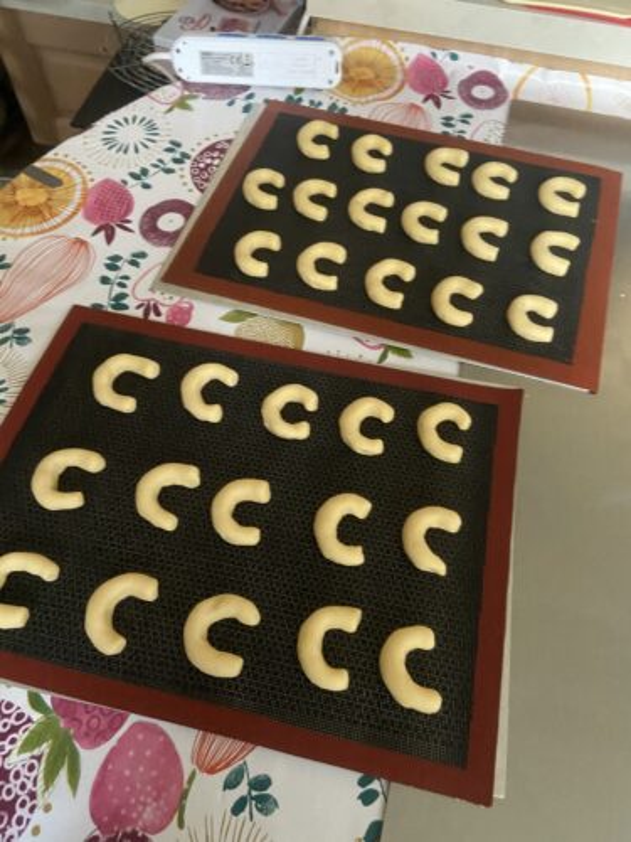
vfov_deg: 67.3
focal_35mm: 26
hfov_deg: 53.1
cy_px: 421
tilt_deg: -58.0
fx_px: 632
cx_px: 316
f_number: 1.8
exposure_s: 1/30
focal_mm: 4.25
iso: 800
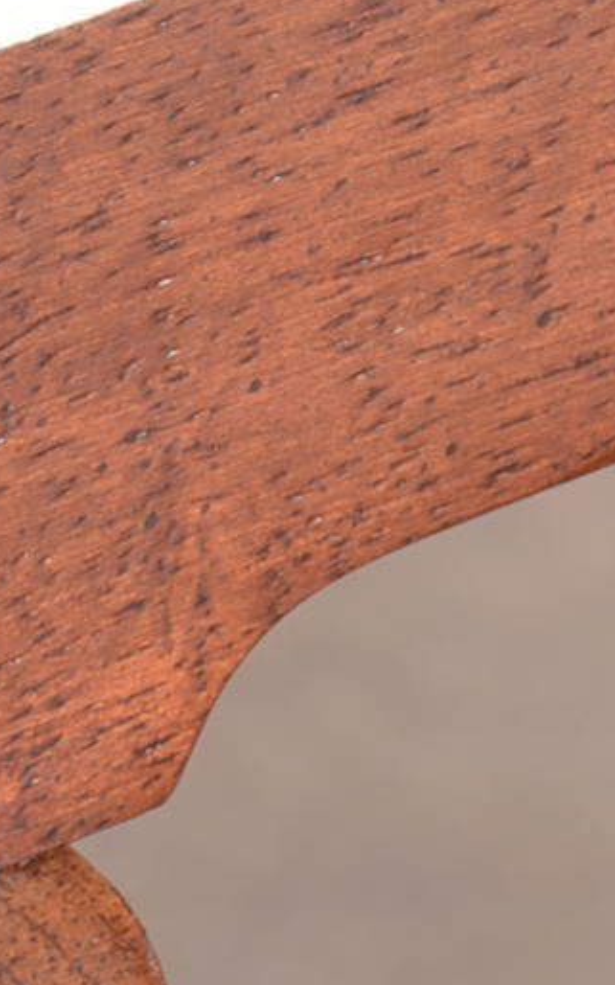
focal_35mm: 767
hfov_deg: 1.7
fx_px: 20592
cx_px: -1065
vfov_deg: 2.7
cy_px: 52
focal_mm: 105
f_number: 11
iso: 160
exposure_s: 1/80
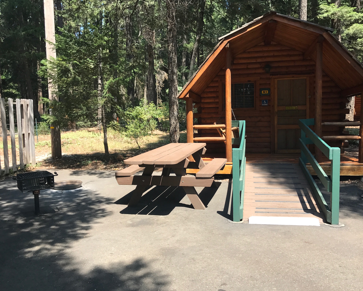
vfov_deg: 48.5
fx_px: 322
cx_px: 181
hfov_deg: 58.8
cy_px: 146
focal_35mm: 30
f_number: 1.8
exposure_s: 1/591
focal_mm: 3.99
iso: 20
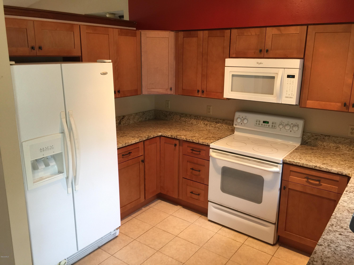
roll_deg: -1.7
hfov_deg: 61.7
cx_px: 177
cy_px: 132
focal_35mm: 29
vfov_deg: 48.2
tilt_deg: -14.4
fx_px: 297
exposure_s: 1/15
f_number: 2.2
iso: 40
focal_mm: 4.15
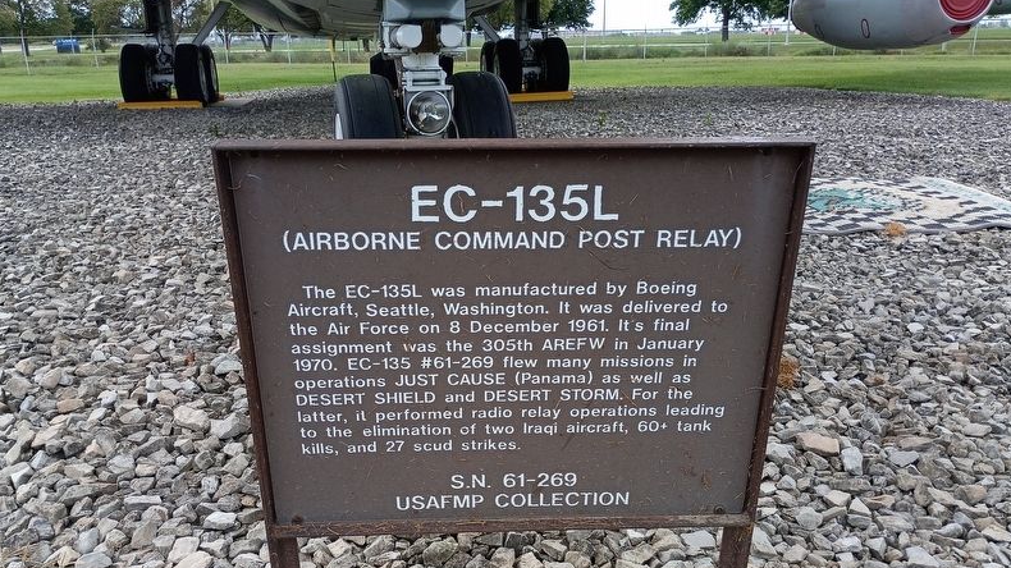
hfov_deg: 61.0
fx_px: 858
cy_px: 372
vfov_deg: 36.3
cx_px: 507
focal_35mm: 32
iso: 100
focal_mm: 4.27
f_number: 1.8
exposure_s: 1/391
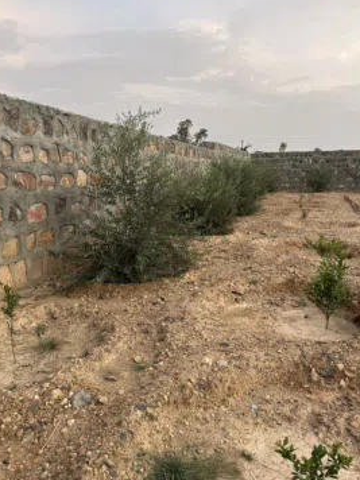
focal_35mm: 27
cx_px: 177
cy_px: 232
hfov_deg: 51.4
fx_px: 374
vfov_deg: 65.3
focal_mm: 6.86
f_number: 1.78
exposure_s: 1/121
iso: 200
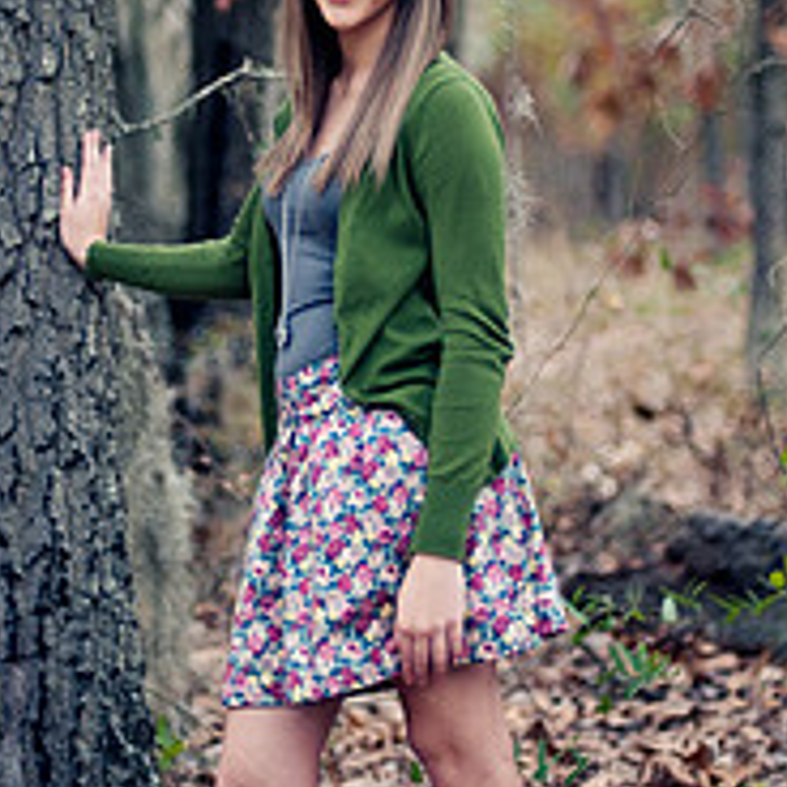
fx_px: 2675
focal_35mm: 104
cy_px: 299
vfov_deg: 16.7
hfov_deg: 16.7
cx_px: 340
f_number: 1.4
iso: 200
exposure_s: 1/250
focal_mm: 50
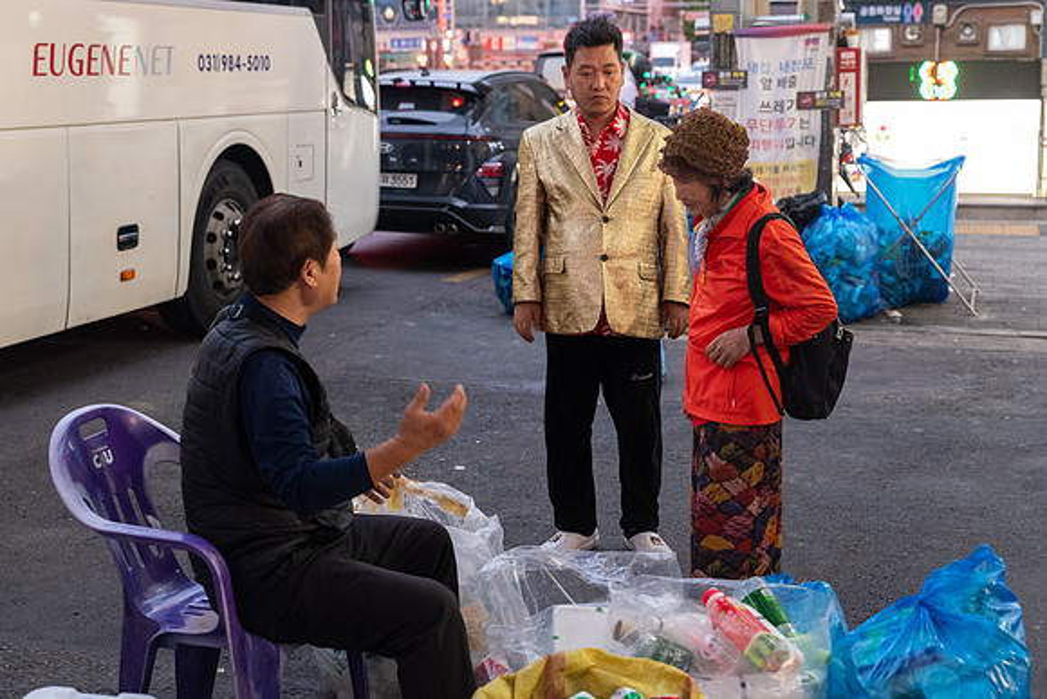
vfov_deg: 25.2
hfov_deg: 37.0
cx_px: 468
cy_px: 328
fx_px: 1565
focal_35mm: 54
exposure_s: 1/100
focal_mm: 48
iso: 5600
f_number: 3.5
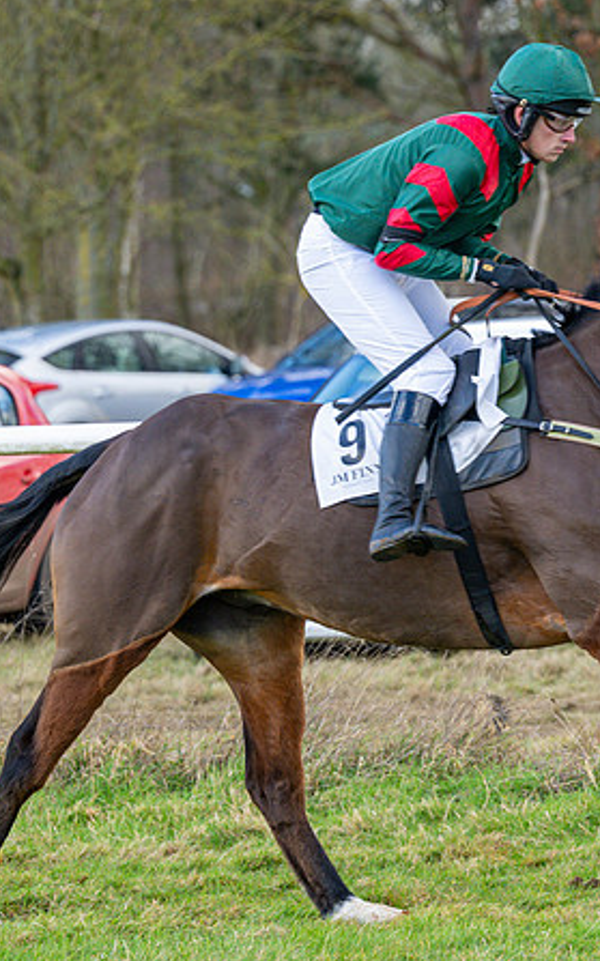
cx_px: 371
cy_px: 480
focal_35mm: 313
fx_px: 8197
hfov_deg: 4.2
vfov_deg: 6.7
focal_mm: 135
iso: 500
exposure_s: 1/800
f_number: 4
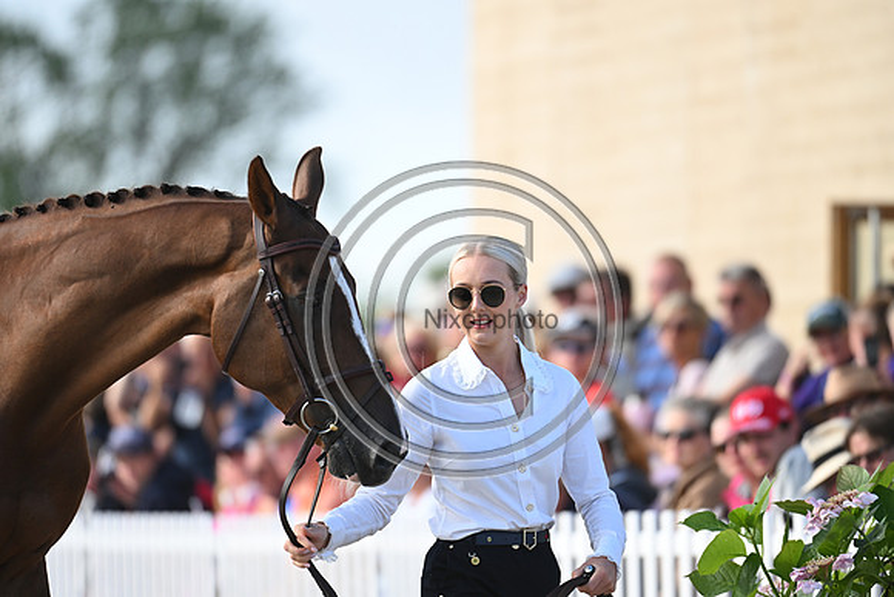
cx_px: 447
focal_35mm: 400
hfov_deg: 5.2
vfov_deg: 3.4
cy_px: 298
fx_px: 9935
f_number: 5
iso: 1000
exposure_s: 1/1600
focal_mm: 400
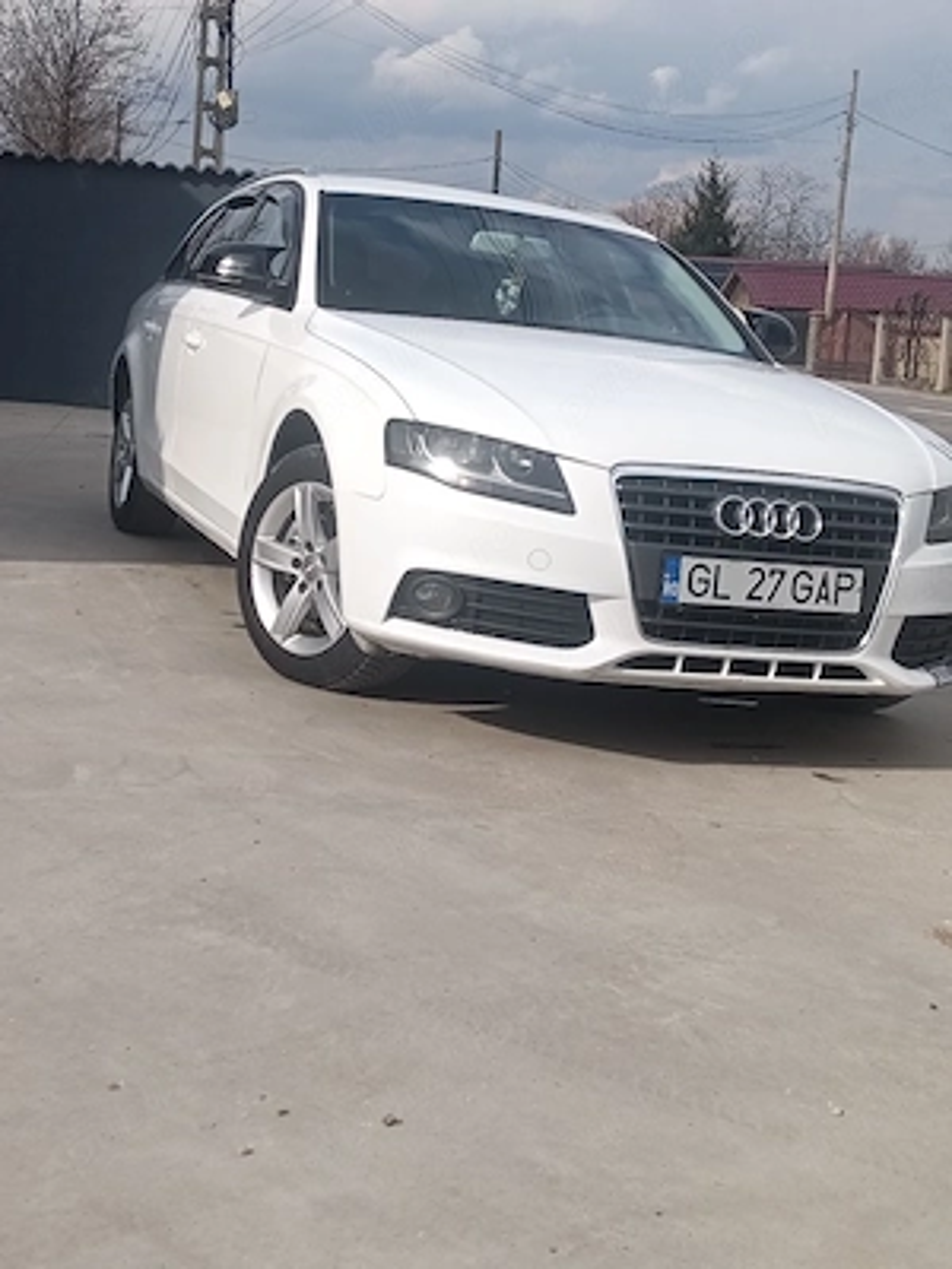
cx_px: 476
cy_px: 634
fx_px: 1723
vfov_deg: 40.4
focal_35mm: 47
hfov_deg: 30.9
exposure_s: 1/909
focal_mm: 3.98
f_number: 1.8
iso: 50
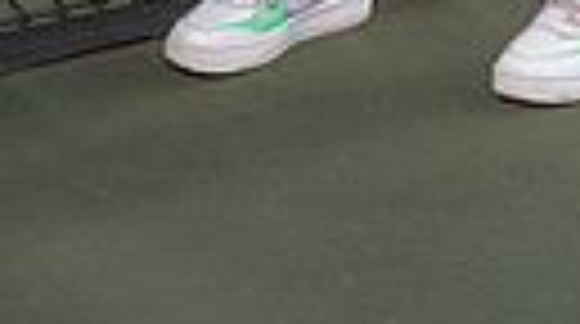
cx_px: 459
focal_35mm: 205
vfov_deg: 5.5
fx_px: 3147
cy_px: -675
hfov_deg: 10.5
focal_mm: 56
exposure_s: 1/1250
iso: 100
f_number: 4
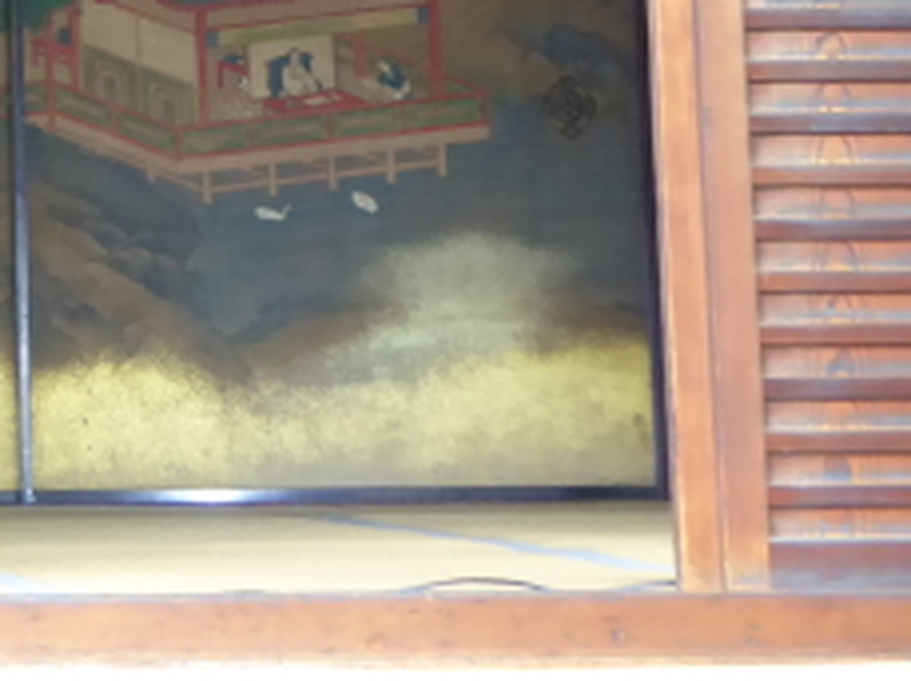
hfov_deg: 10.6
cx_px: -358
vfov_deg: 8.0
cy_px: -243
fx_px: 4782
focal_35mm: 182
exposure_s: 1/13
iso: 400
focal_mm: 10.9
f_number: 4.3
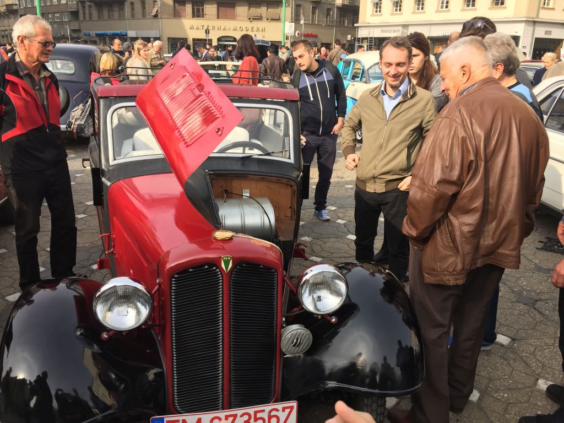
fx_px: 472
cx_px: 282
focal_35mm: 29
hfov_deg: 61.7
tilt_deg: -17.8
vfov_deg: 48.2
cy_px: 212
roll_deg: -2.4
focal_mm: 4.15
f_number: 2.2
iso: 32
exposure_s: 1/775
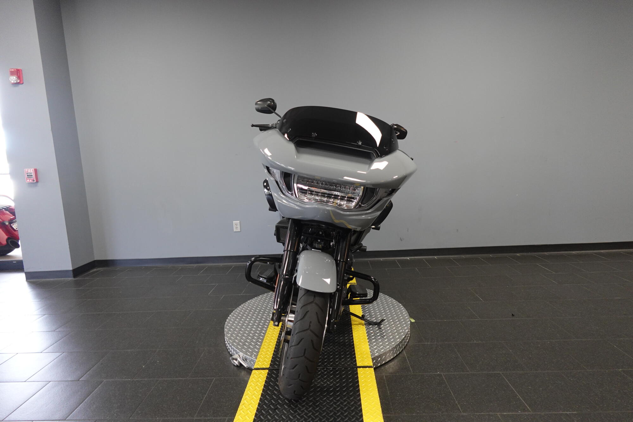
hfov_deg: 84.0
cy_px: 211
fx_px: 352
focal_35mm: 20
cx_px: 316
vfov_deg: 61.9
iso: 500
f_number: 2
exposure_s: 1/80
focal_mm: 7.6
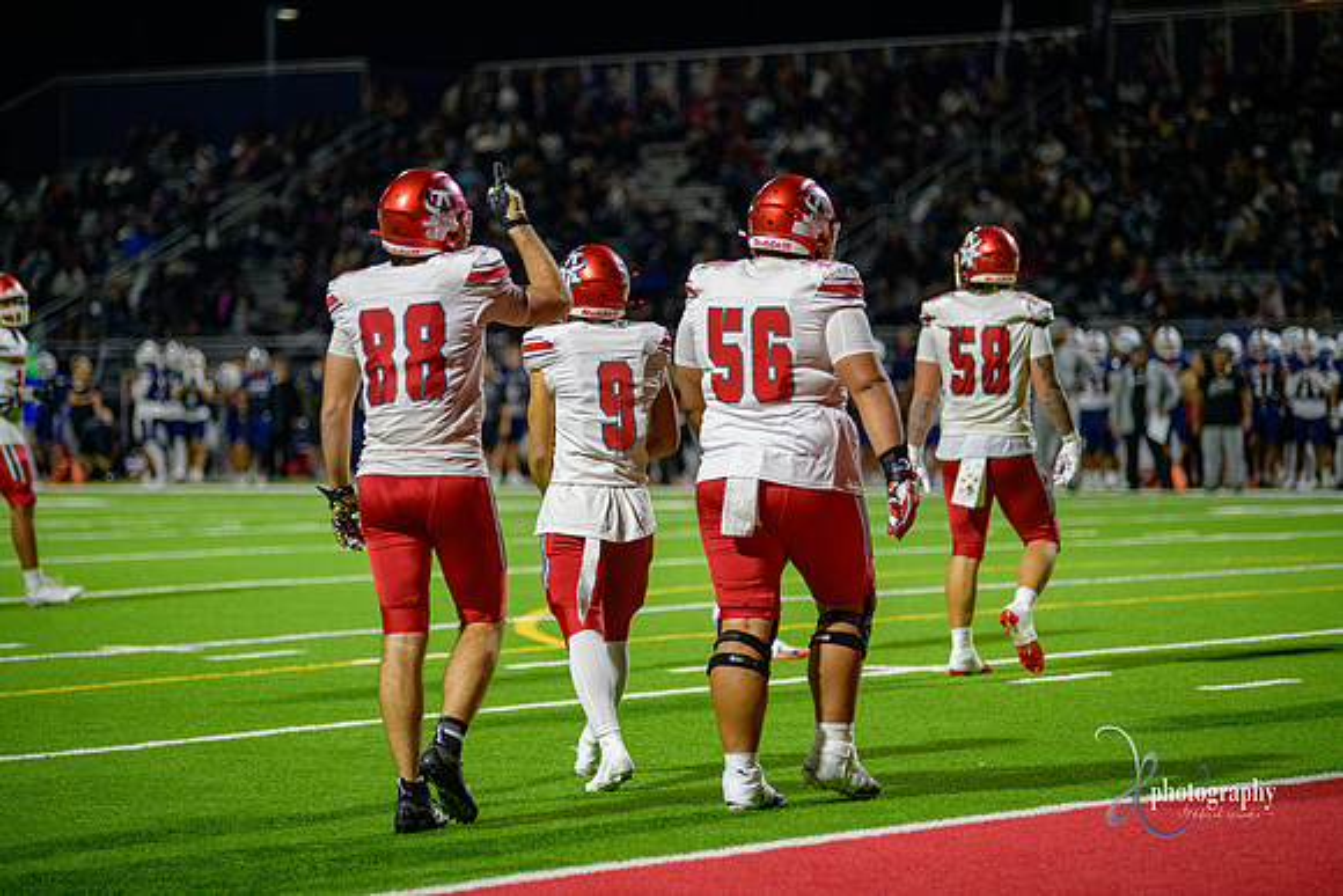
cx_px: 672
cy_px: 448
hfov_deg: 13.7
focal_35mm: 150
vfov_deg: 9.2
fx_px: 5597
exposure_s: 1/320
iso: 2000
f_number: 2.8
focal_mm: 150
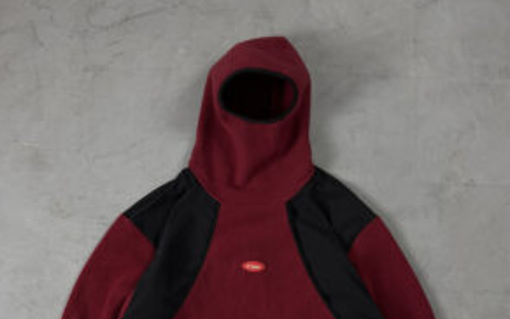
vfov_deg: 35.3
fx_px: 487
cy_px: 247
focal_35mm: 35
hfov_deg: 55.3
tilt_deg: -85.1
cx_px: 259
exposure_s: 1/60
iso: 125
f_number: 1.78
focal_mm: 6.76
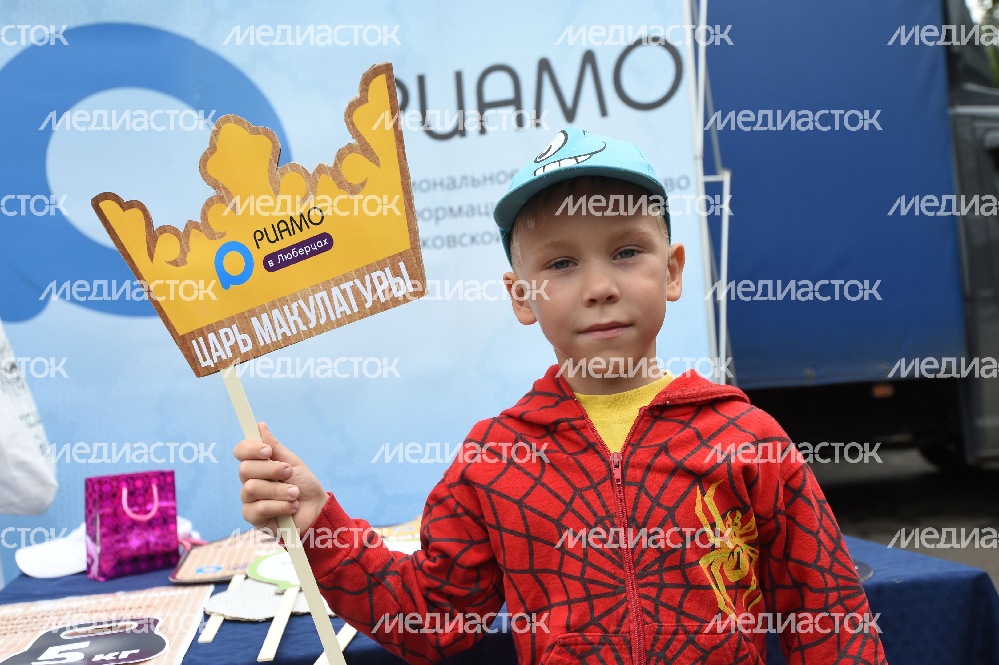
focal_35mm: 35
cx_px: 500
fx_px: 971
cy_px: 332
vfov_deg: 37.8
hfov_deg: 54.5
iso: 1000
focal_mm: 35
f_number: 5
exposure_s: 1/2000
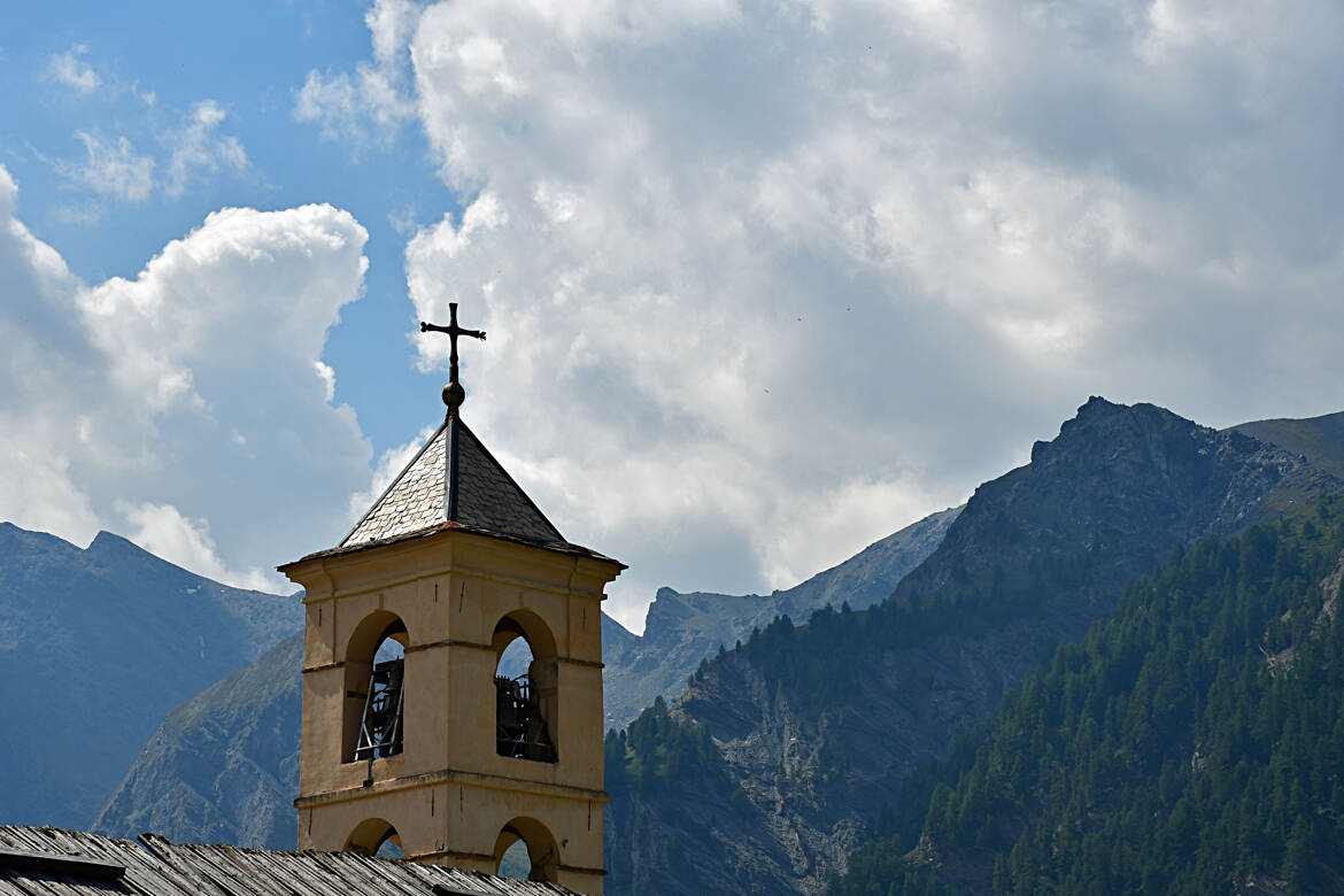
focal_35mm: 99
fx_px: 3696
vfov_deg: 13.8
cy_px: 448
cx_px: 672
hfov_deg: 20.6
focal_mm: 66
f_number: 11
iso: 140
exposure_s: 1/500
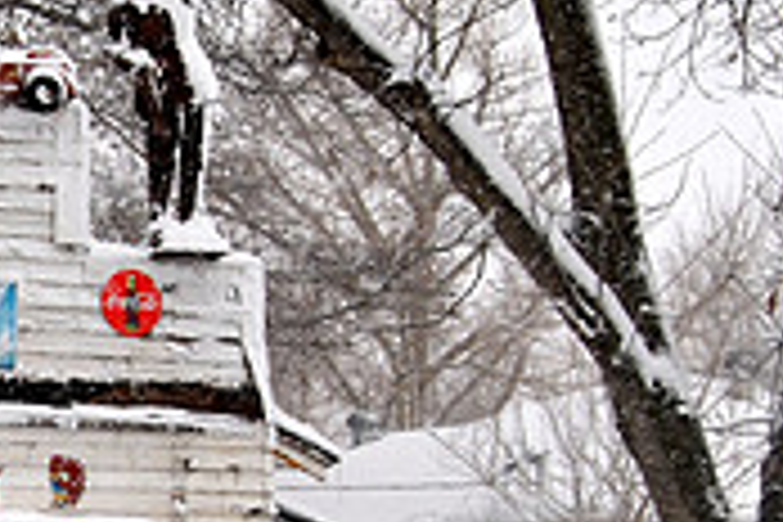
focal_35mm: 150
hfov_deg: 12.9
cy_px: 497
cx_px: -441
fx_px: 3262
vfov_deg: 9.1
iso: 100
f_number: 8
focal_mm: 30
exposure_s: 1/250
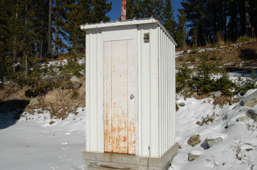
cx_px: 128
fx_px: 257
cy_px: 85
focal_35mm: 36
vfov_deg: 36.8
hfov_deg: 53.2
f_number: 13
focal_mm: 24
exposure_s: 1/640
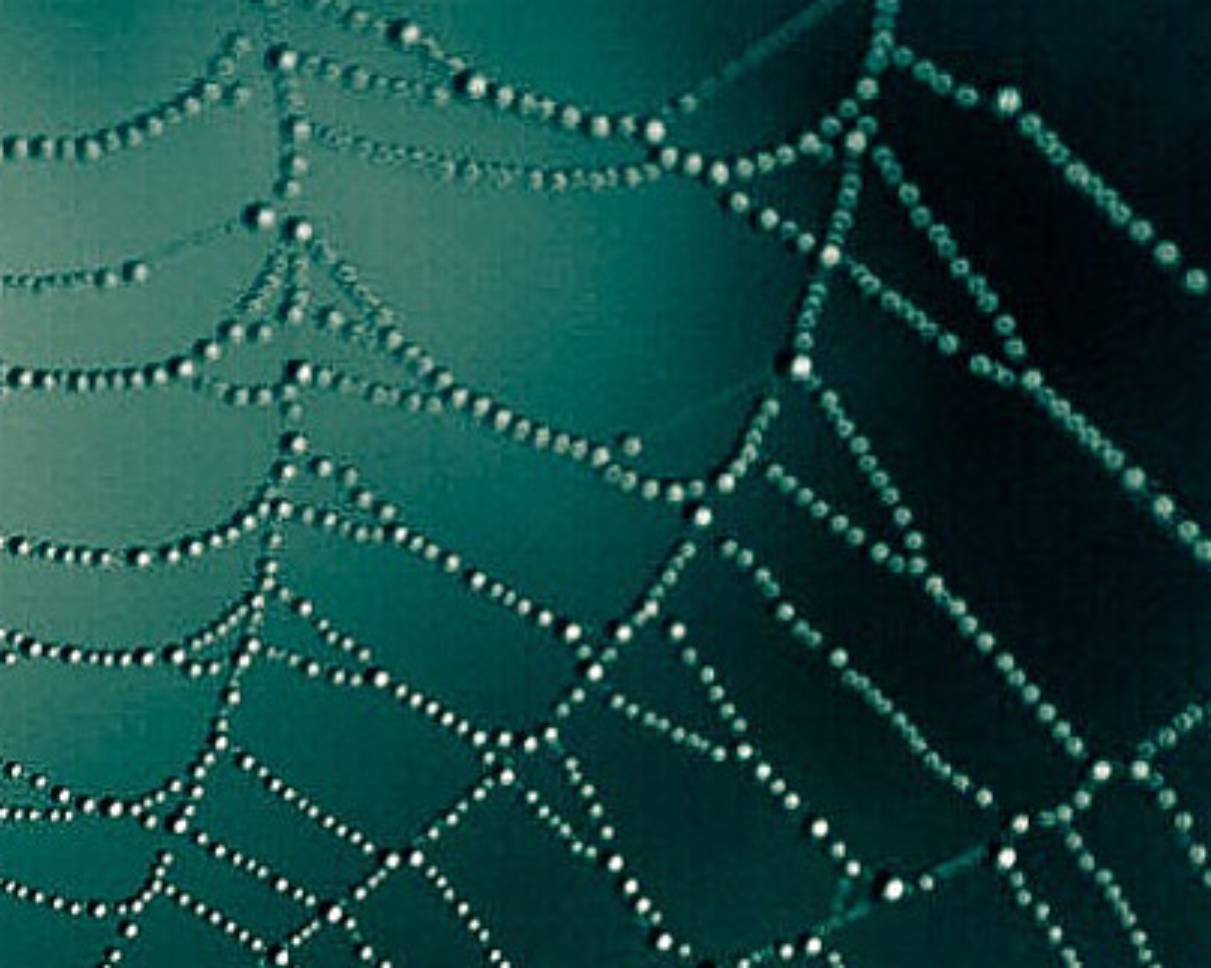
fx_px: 7991
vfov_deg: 6.9
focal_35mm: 223
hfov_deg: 8.6
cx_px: 33
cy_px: 1176
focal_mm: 40
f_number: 3.2
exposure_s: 1/4000
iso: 100
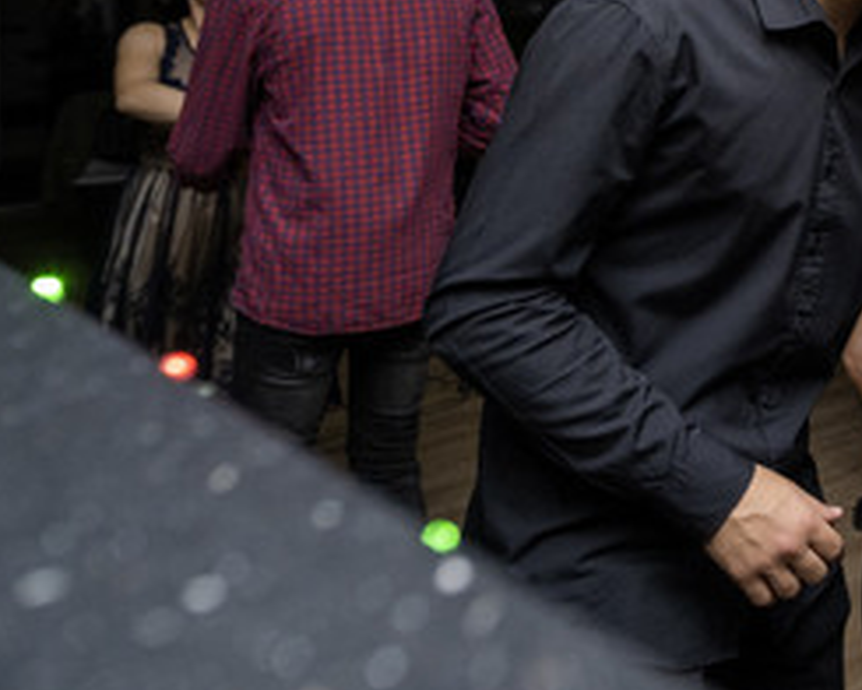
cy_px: 2
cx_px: 964
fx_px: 1250
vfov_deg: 28.9
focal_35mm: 49
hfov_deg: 33.0
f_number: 2.2
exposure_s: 1/125
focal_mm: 13
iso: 640
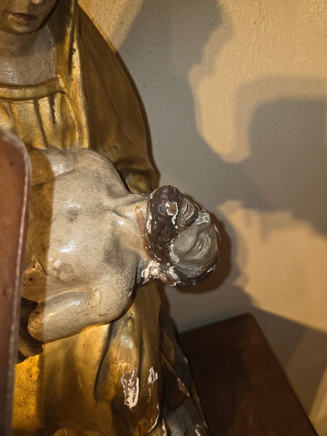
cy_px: 218
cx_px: 164
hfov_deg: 58.9
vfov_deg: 73.9
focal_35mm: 23
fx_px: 290
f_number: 1.8
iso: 1000
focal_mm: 5.4
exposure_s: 1/40
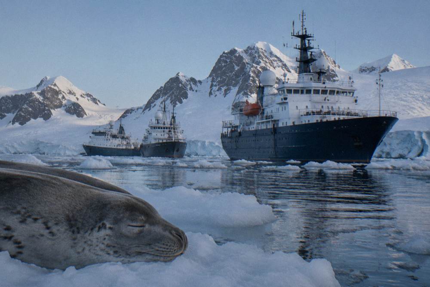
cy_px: 144
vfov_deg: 37.8
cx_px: 215
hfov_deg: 54.5
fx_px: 418
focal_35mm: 35
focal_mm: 35
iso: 4000
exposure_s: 1/25
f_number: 8
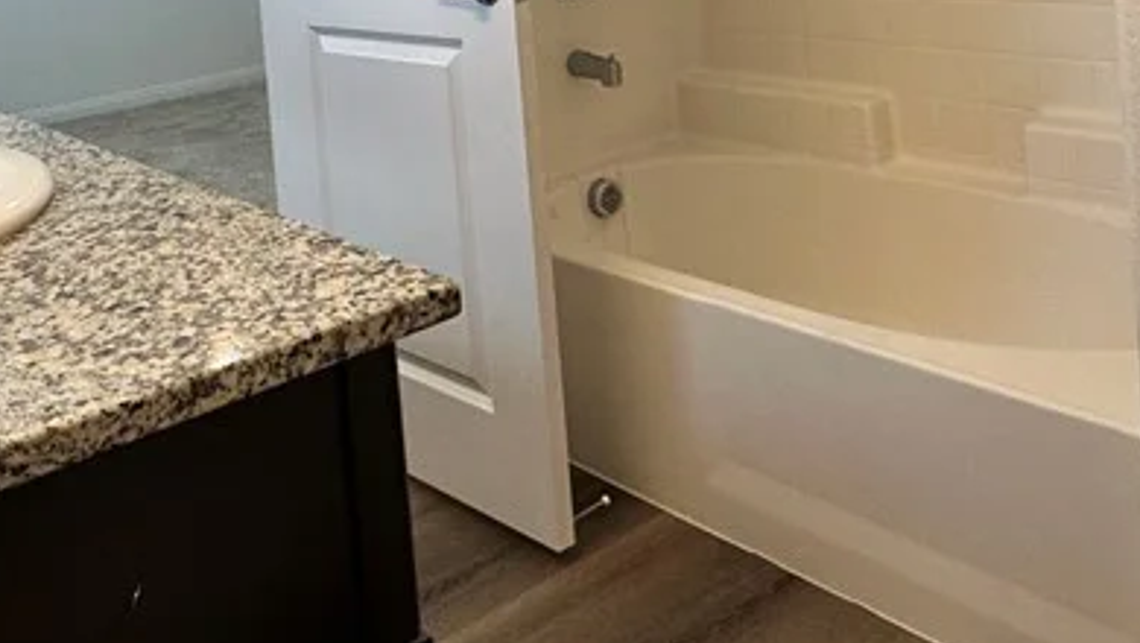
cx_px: 474
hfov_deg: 50.2
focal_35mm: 40
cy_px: -108
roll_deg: +4.7
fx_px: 1210
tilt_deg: -1.0
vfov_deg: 26.7
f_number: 2.2
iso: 125
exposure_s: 1/120
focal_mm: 2.22
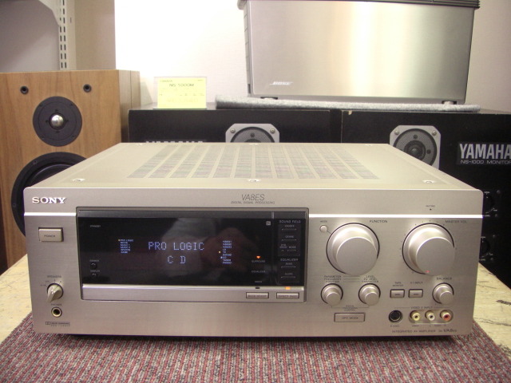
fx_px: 561
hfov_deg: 49.0
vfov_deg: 37.7
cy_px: 192
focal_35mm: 38
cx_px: 256
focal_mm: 6.3
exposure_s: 1/13
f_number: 3.4
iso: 200
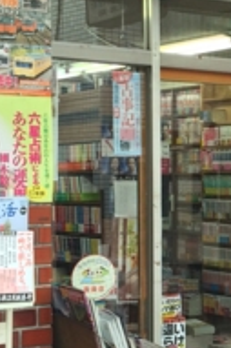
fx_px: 974
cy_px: 199
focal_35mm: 101
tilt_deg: -2.7
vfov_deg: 20.2
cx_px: 389
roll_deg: -0.1
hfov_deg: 12.6
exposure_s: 1/120
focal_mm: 4.15
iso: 64
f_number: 2.2
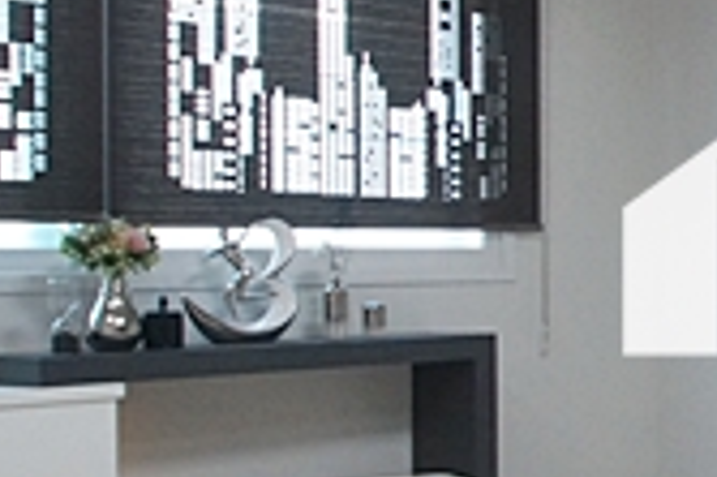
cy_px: 232
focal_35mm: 72
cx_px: 1151
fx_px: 1433
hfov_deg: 21.9
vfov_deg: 18.9
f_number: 9
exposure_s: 1/20
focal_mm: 10
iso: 800
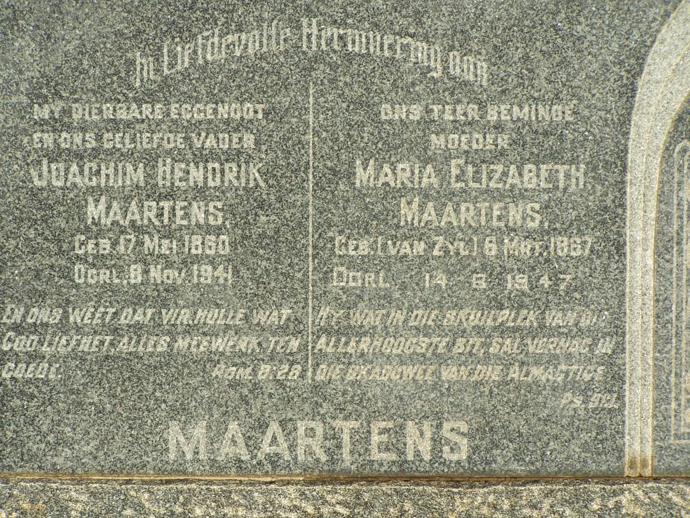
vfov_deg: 8.8
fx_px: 3369
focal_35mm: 169
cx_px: 345
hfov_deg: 11.7
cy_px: 259
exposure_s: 1/500
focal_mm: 28
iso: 80
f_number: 4.5
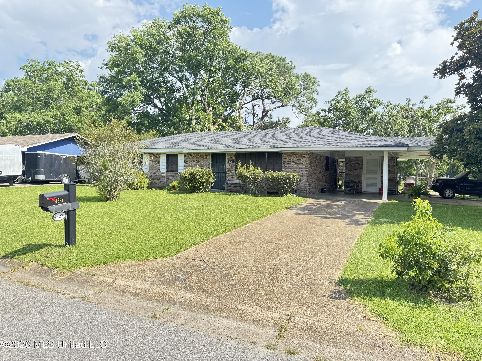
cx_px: 241
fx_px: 334
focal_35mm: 24
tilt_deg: -1.1
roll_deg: -0.9
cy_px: 180
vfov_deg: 56.8
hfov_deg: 71.6
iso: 80
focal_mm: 6.76
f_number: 1.78
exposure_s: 1/900
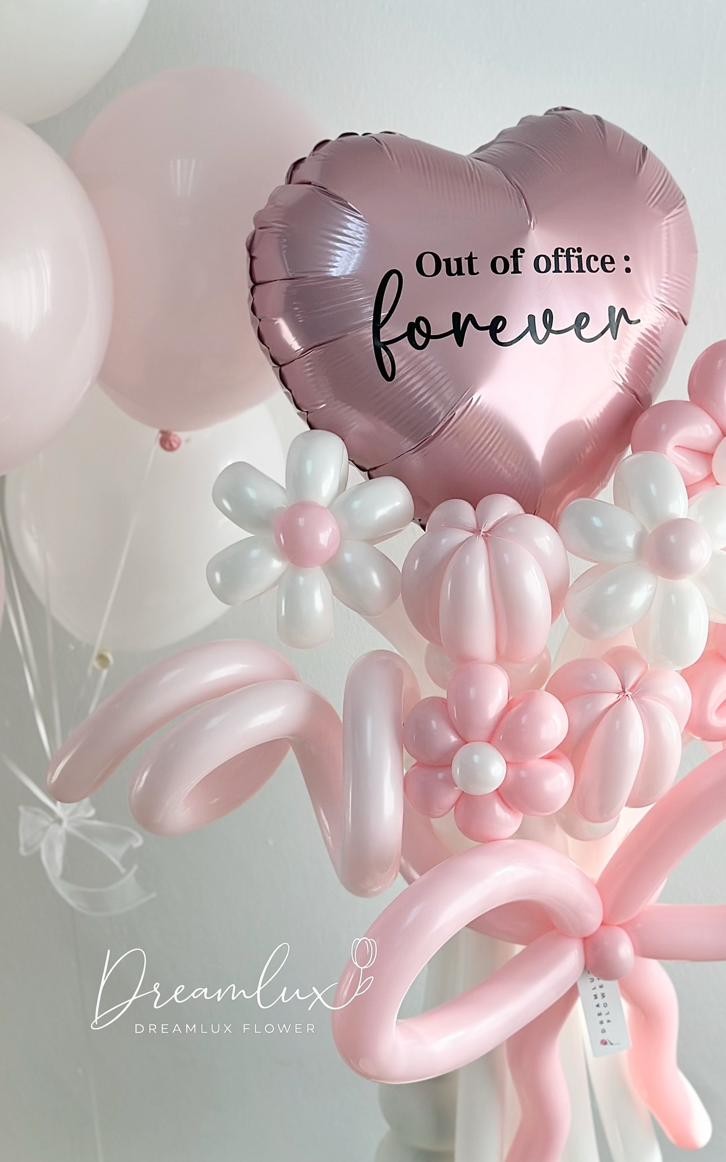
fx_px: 1868
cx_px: 424
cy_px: 556
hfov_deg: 22.0
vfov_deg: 34.5
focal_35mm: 59
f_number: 1.78
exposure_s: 1/475
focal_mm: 6.86
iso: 80
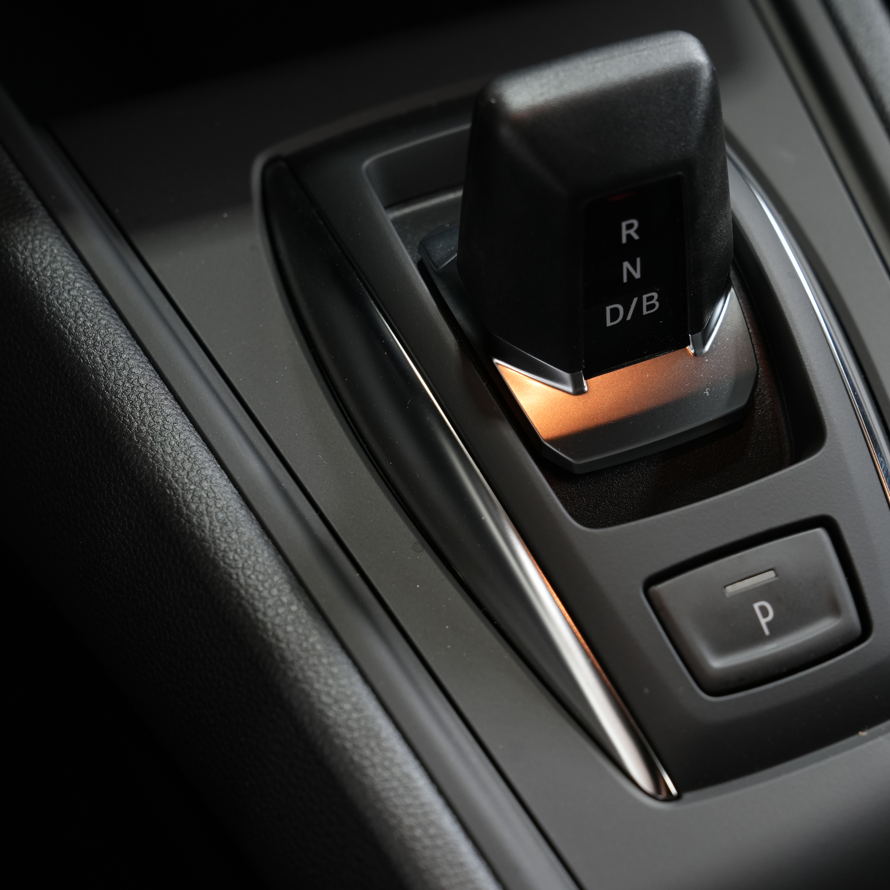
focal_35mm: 74
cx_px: 589
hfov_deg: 23.3
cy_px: 417
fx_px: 2153
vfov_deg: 23.4
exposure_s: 1/15
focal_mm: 54
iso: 800
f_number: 5.6
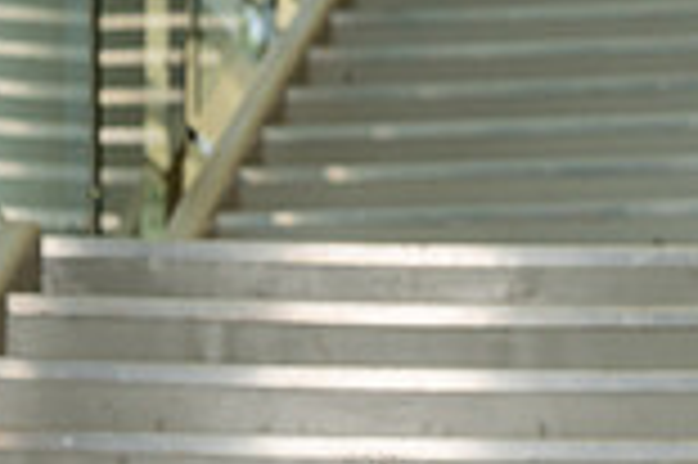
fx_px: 3932
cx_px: 464
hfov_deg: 10.1
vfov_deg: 6.5
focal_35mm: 203
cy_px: 996
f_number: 5.6
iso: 400
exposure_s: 1/250
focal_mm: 70
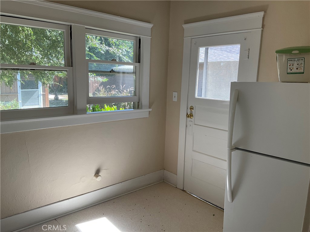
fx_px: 260
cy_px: 116
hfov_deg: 61.7
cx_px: 155
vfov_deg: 48.2
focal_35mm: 29
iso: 32
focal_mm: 3
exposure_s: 1/120
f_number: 1.8
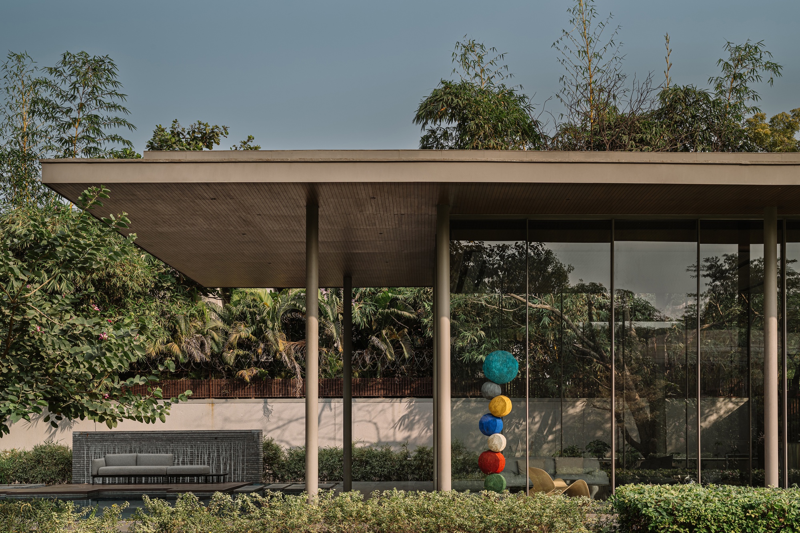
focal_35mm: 50
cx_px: 400
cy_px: 266
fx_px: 1111
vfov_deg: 27.0
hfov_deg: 39.6
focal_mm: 50
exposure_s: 1/30
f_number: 10
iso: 100
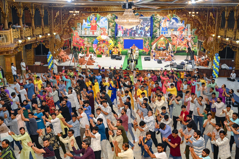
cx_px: 120
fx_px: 259
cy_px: 80
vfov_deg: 34.2
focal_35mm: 39
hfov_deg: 49.6
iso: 1600
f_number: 5
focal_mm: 39
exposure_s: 1/200
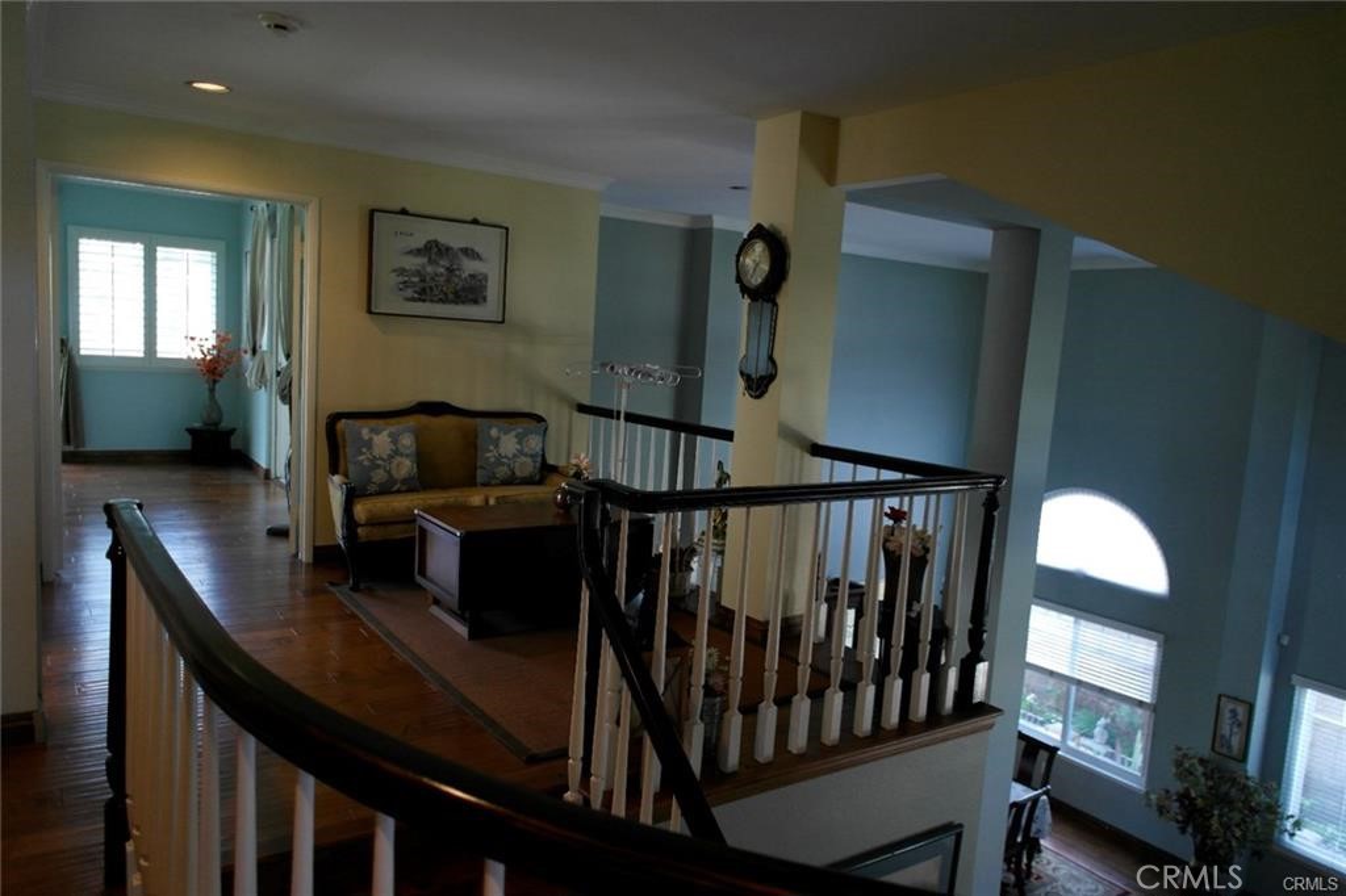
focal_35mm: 24
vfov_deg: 53.1
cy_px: 448
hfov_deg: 73.8
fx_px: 897
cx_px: 673
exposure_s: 1/60
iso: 200
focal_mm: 16
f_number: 2.4
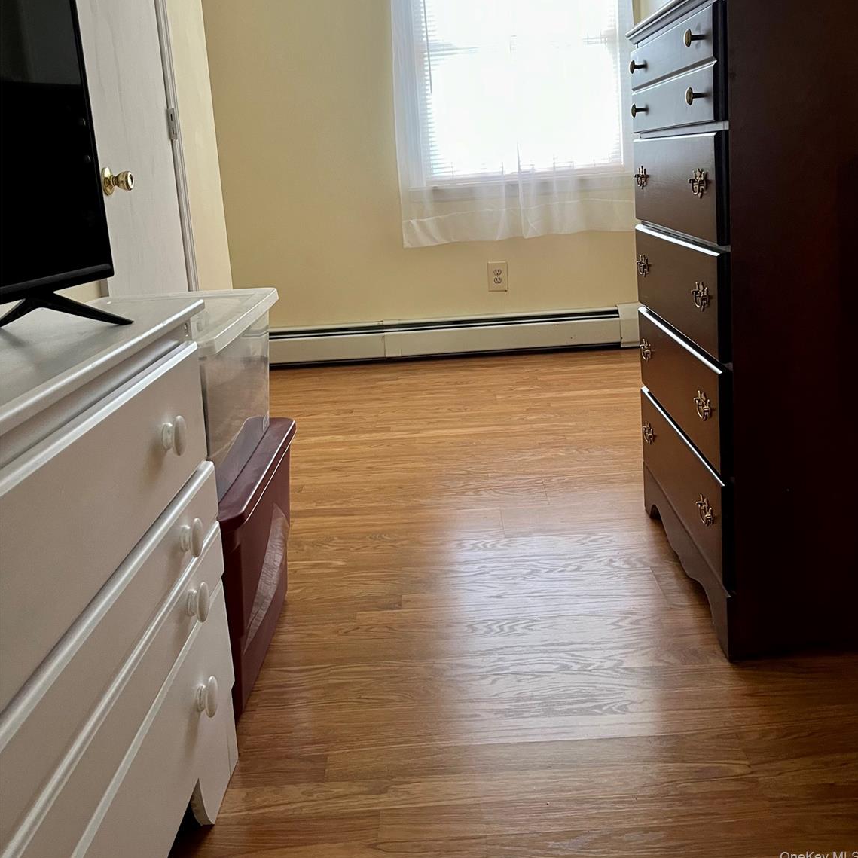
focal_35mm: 31
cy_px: 289
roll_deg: +4.3
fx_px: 869
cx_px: 432
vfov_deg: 51.6
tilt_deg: -8.7
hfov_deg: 52.5
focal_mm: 5.1
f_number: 1.6
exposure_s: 1/60
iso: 250
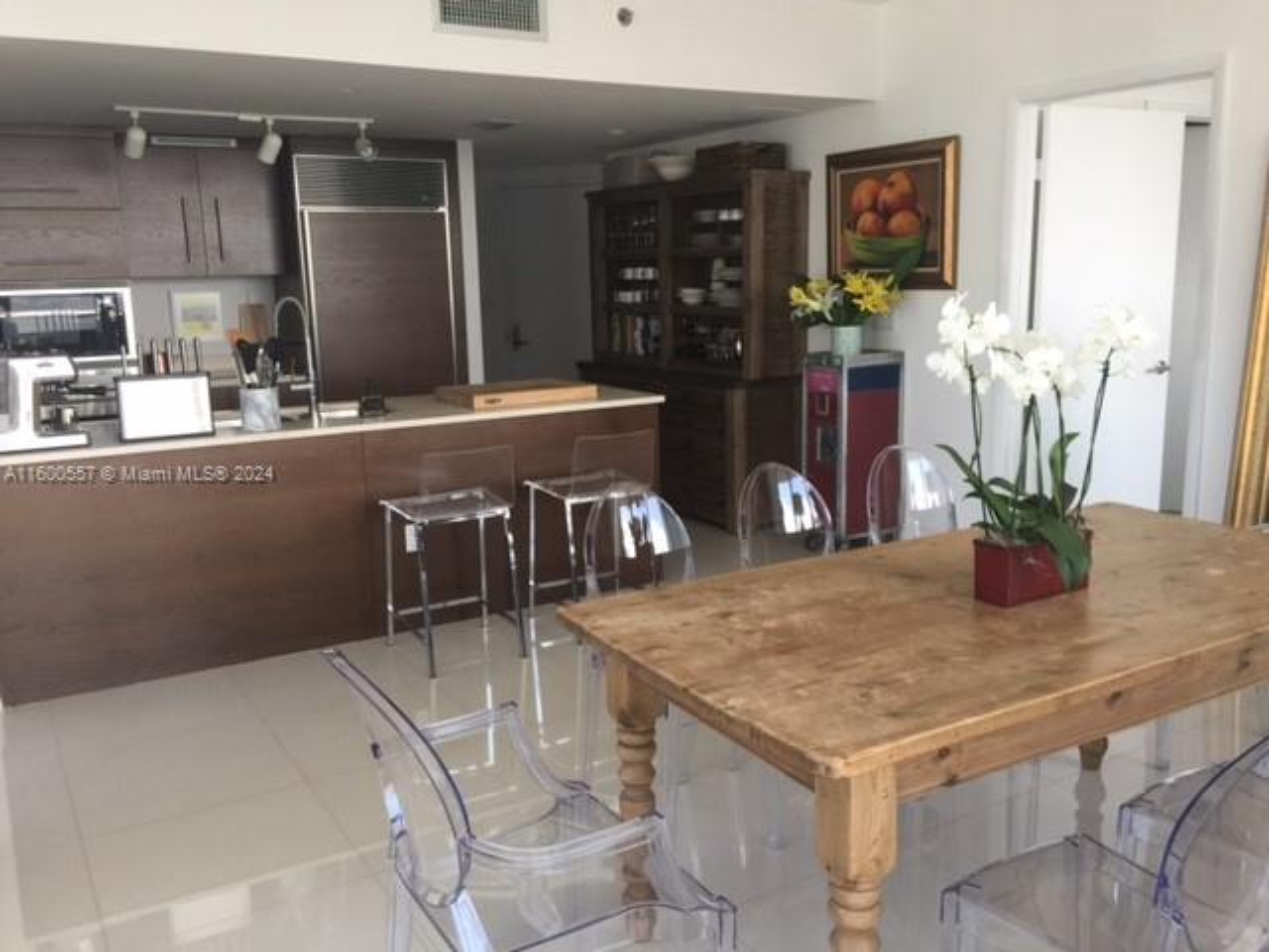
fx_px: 1063
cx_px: 634
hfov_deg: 61.7
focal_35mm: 29
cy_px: 476
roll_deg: +1.7
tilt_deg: -10.4
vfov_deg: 48.2
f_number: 2.2
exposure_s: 1/40
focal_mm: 4.15
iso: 32
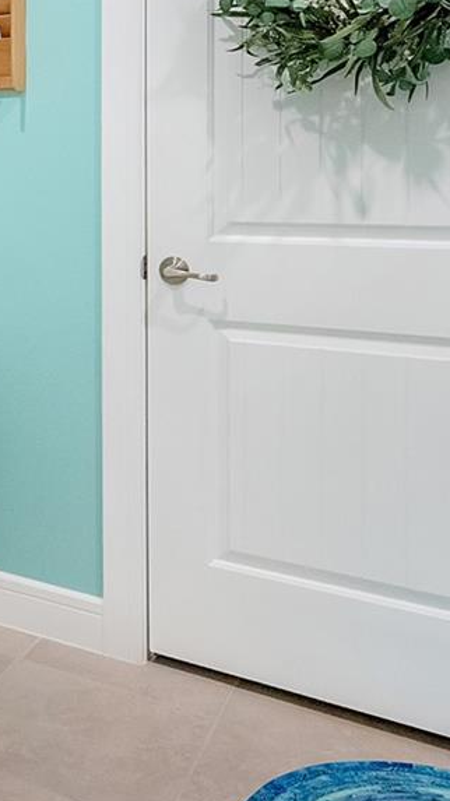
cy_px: 109
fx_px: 870
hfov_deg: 23.4
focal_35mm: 41
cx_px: -221
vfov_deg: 45.6
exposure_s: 1/125
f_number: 6.3
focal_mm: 14
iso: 250
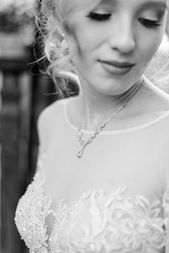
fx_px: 352
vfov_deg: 39.6
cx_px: 84
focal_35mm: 50
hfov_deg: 27.0
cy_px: 126
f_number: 2
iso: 200
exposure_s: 1/125
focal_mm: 50
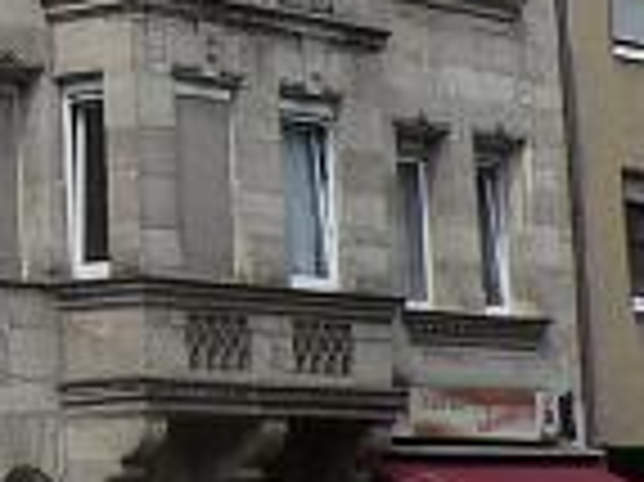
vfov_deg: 7.2
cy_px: -306
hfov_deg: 9.4
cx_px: -437
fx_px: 3755
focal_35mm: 202
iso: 80
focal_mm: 6
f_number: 4.5
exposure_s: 1/400
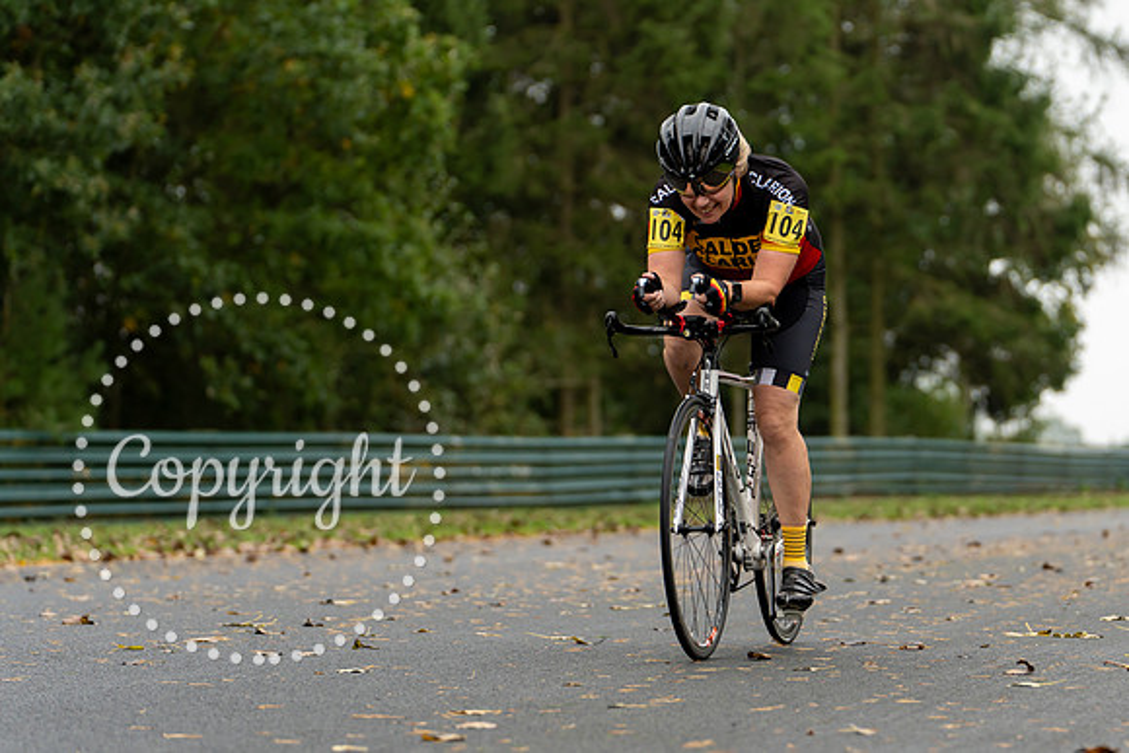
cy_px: 376
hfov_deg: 14.7
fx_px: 4370
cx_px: 735
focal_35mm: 139
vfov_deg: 9.9
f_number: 2.8
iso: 500
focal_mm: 107
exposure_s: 1/1000
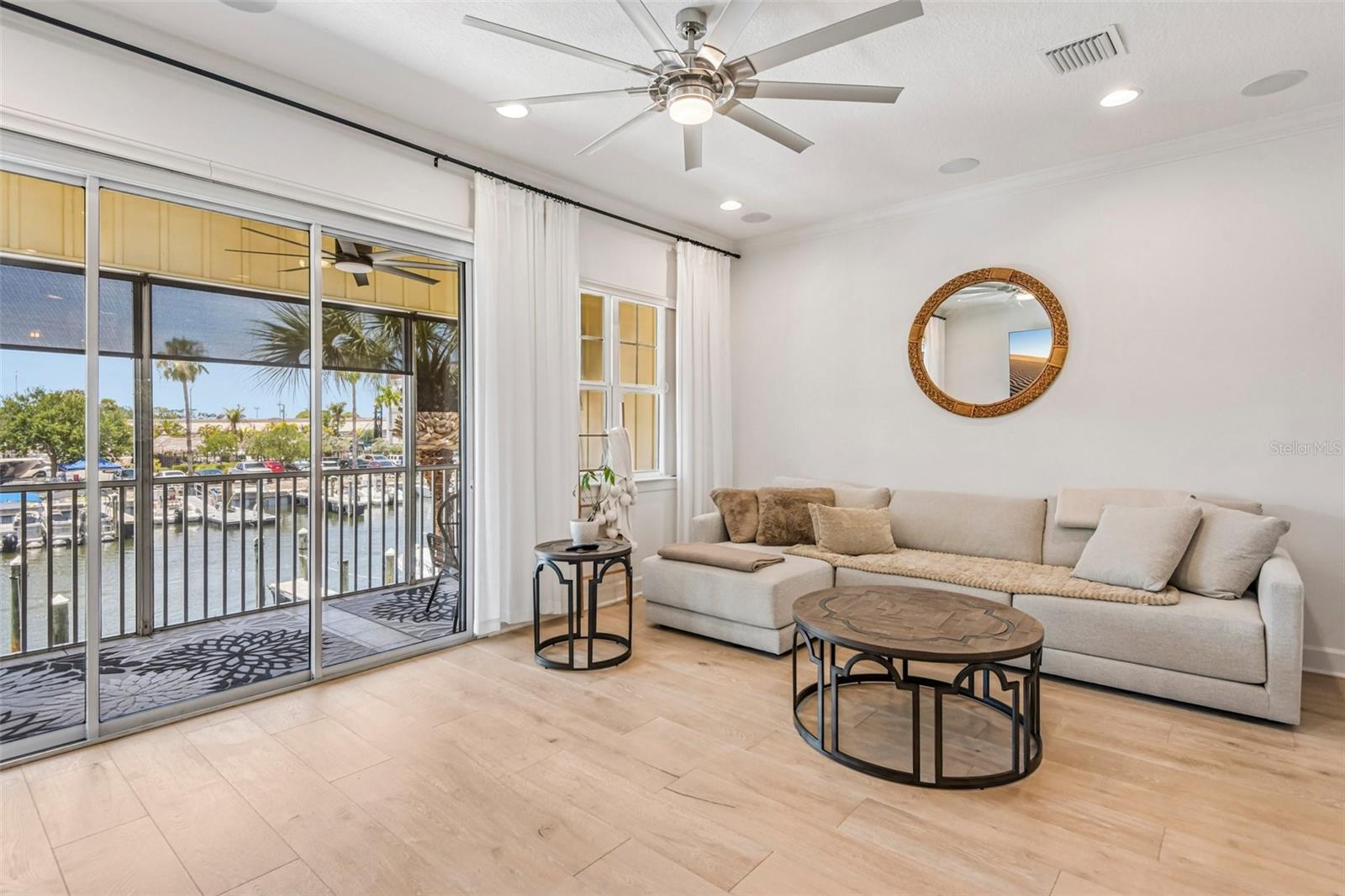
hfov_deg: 90.0
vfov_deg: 67.4
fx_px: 672
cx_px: 672
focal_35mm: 18
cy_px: 448
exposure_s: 1/40
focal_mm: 18
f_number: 8
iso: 400
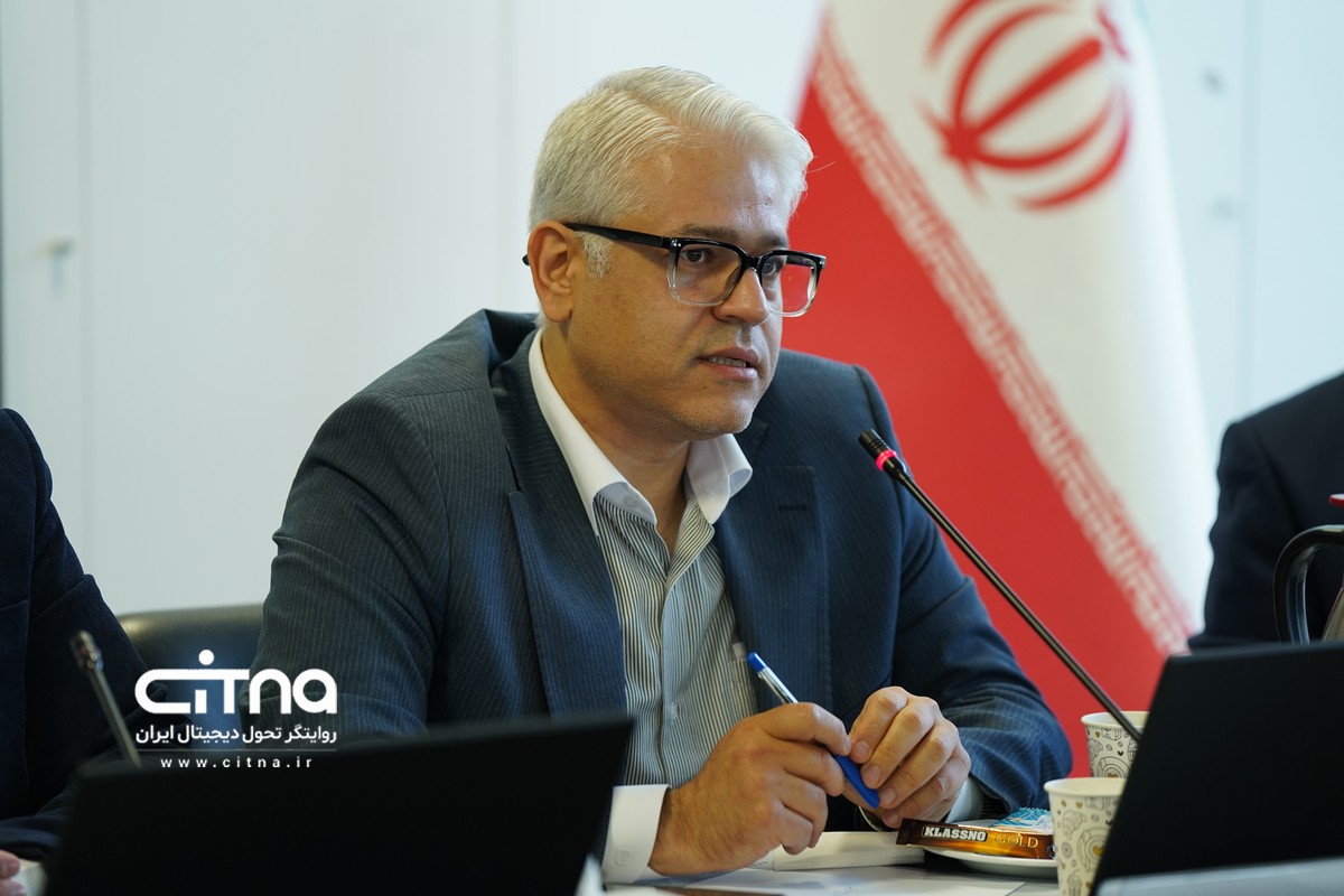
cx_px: 672
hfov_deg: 12.5
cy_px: 448
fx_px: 6160
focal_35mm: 165
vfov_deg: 8.3
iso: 1000
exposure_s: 1/160
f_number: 2.8
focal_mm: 165
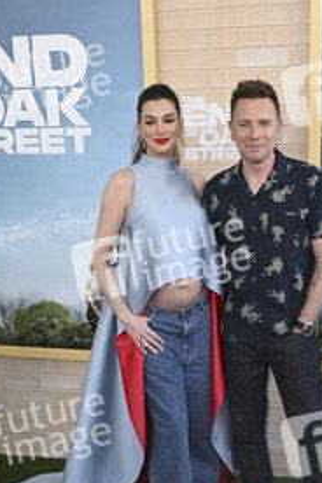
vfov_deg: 35.6
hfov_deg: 24.5
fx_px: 738
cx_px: 212
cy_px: 348
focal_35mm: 55
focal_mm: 38
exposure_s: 1/250
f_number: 6.3
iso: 640
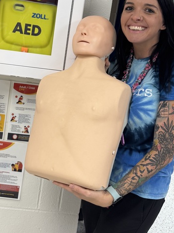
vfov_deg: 36.5
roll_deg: -7.3
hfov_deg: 27.7
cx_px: 52
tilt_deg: -8.0
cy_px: 81
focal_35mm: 52
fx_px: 349
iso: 125
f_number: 1.78
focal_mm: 6.76
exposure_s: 1/60
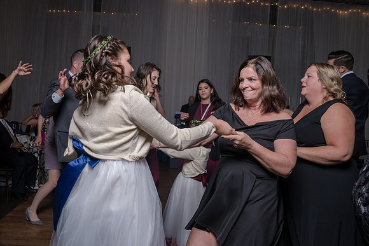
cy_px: 125
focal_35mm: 28
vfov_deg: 46.5
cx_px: 154
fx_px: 287
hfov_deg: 65.1
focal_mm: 24
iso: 2000
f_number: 5.6
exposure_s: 1/100
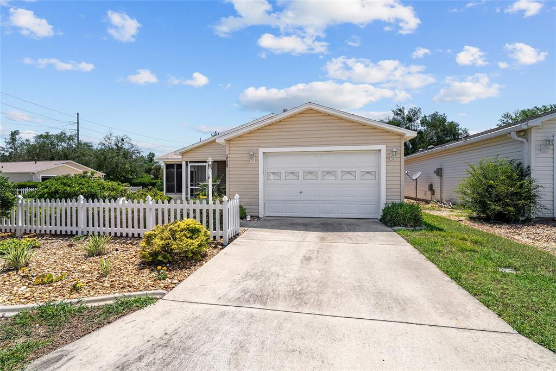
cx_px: 278
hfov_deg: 96.8
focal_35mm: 16
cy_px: 186
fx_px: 247
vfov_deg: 73.7
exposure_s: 1/1250
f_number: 8
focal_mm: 16
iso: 320
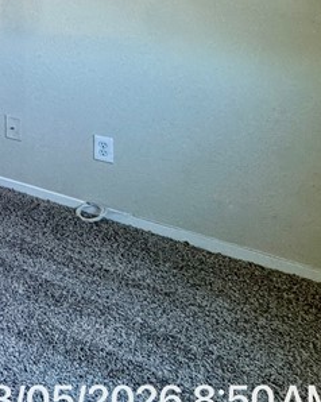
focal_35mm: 47
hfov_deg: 20.1
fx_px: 559
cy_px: -43
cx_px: -291
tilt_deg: -2.8
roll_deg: +0.8
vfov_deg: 34.1
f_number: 2.2
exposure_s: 1/120
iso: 160
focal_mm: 2.22
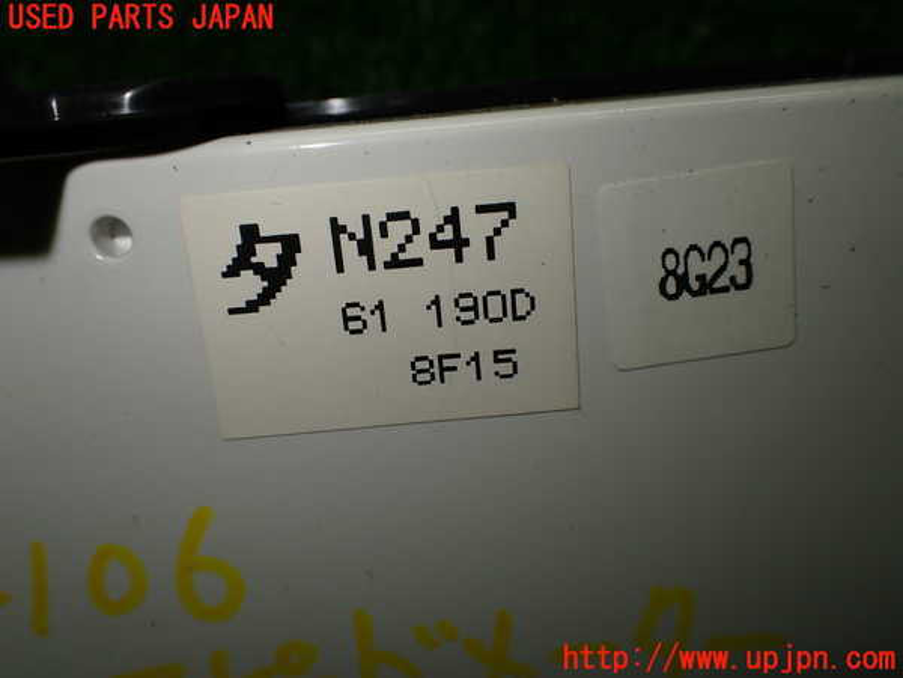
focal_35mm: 30
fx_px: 783
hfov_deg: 60.0
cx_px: 452
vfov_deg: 46.8
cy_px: 339
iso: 100
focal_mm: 5.4
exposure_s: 1/200
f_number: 3.2
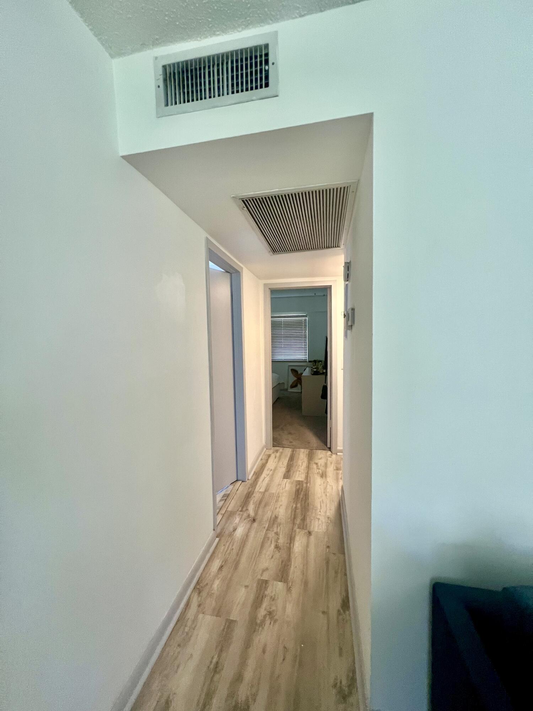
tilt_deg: -0.7
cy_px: 356
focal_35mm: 13
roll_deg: +2.0
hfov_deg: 89.9
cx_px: 266
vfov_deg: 106.2
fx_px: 267
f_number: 1.8
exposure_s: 1/60
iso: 250
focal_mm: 1.57
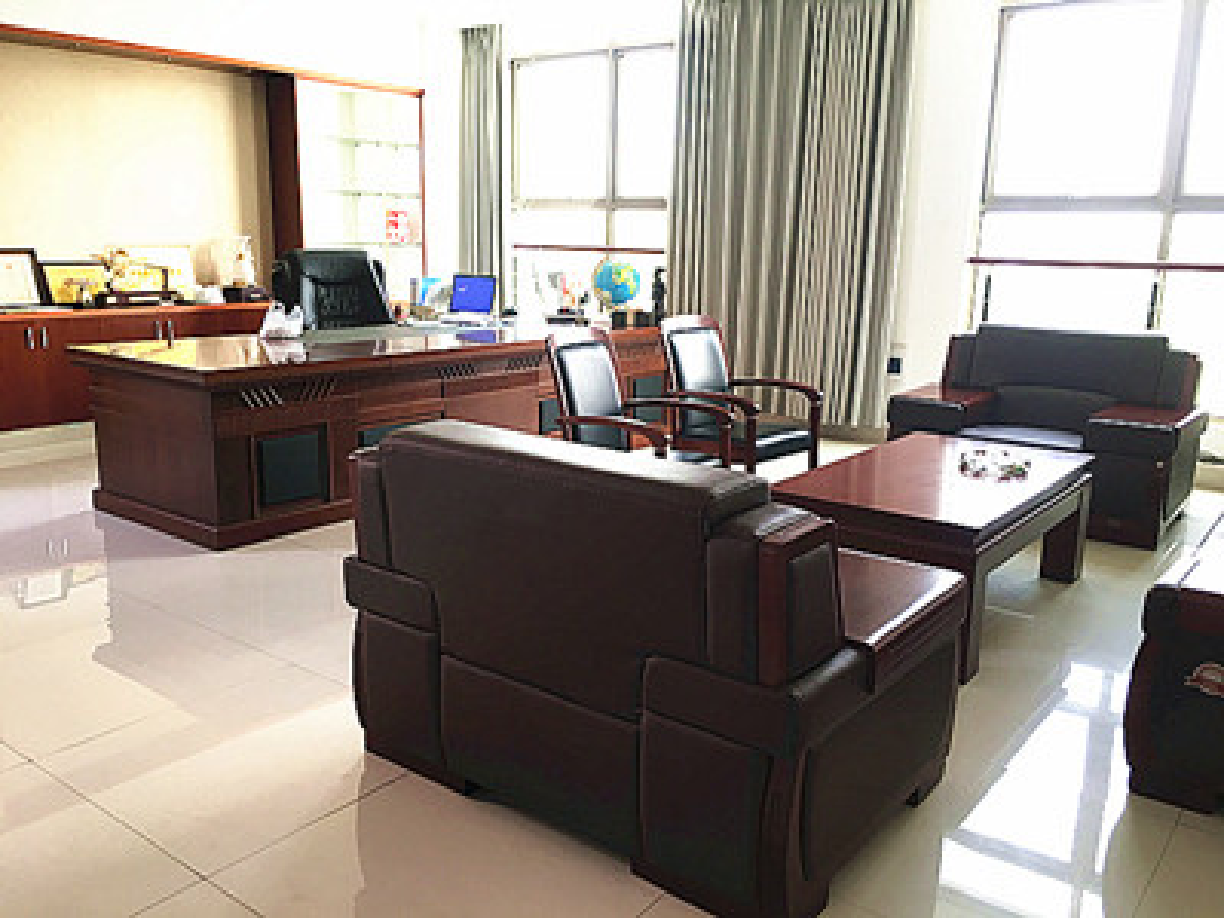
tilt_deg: -12.8
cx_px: 612
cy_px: 459
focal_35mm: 29
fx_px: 1025
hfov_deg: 61.7
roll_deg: -0.9
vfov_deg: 48.2
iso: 80
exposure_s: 1/33
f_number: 2.2
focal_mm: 4.15
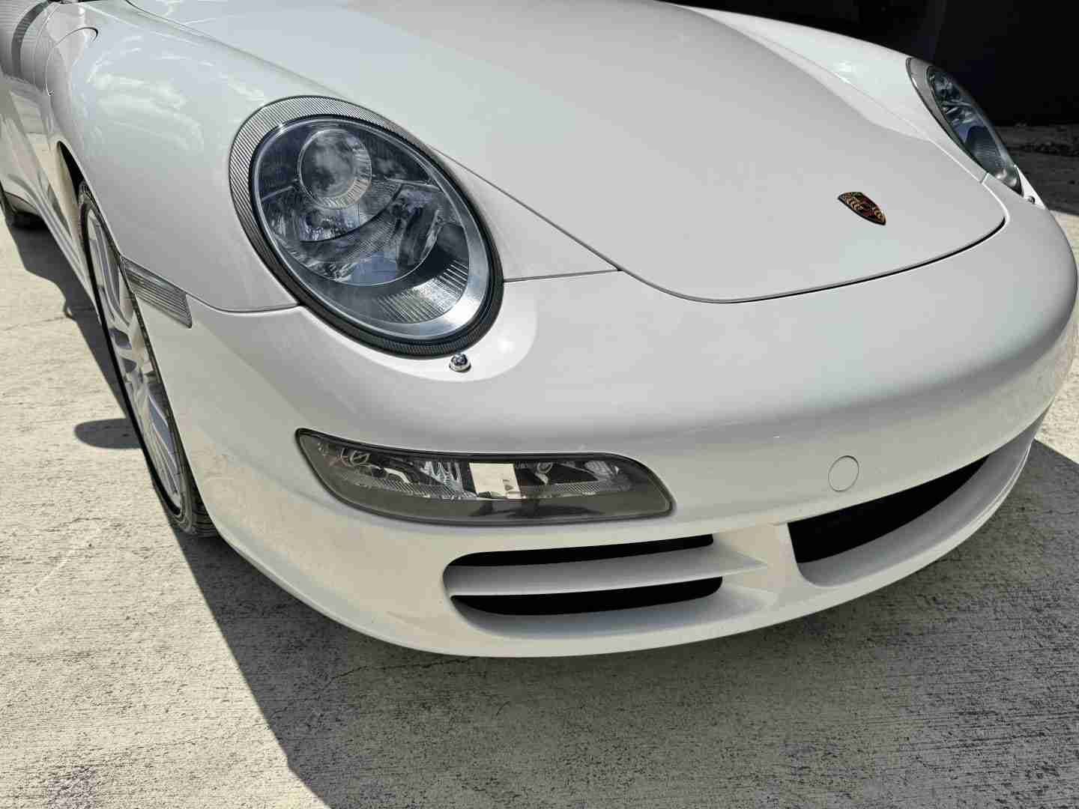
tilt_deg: -27.8
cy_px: 404
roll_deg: -2.1
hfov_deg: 71.6
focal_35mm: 24
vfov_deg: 56.8
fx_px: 748
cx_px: 540
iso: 80
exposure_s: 1/15152
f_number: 1.78
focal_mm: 6.76
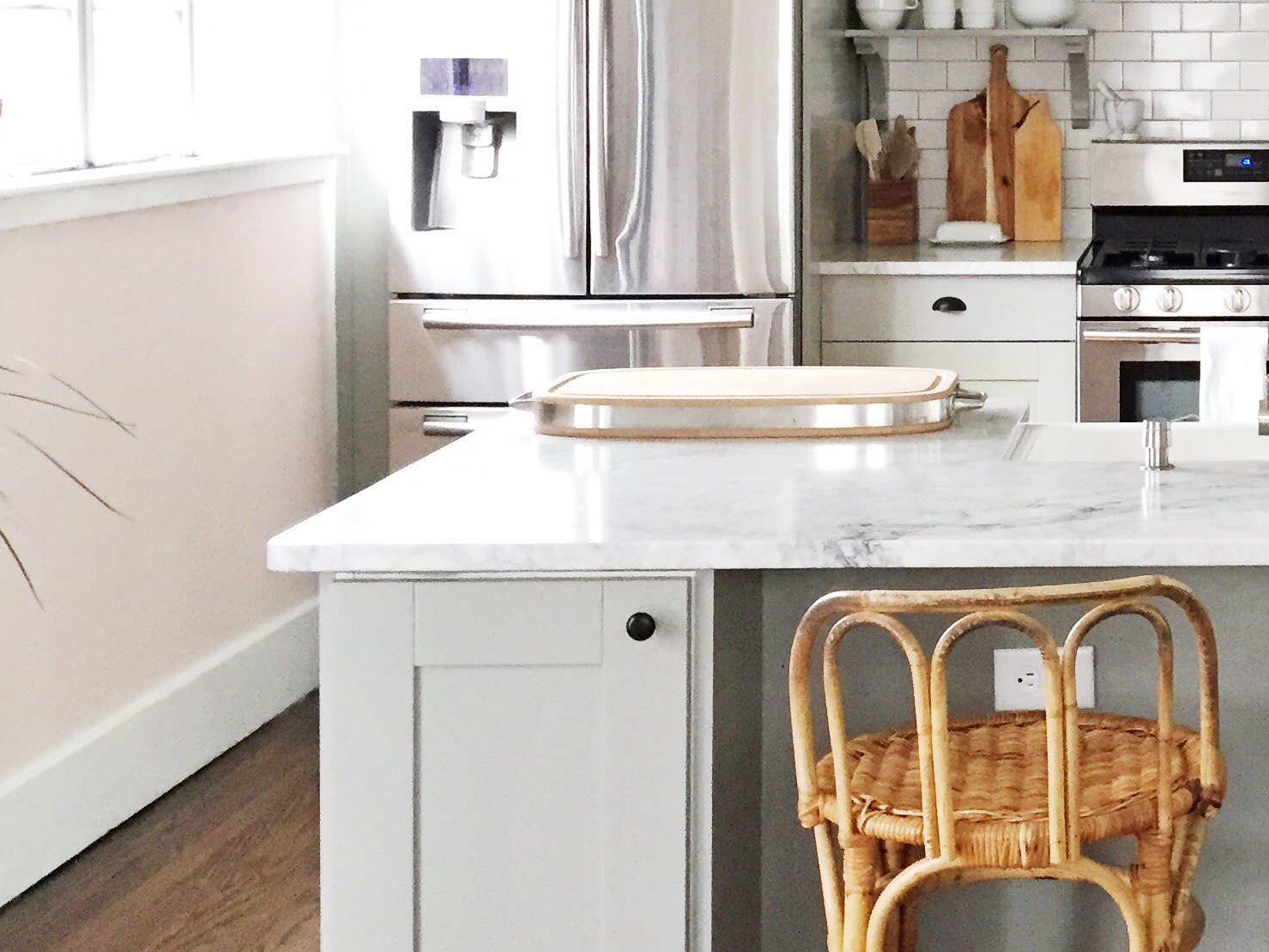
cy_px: 106
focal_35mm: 64
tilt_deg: -2.9
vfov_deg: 22.4
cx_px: 1271
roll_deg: +0.0
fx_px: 2346
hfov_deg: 28.4
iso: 250
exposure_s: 1/30
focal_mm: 4.15
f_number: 2.2
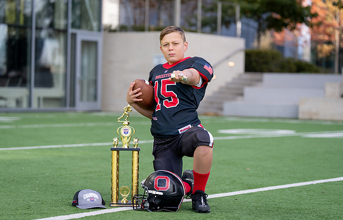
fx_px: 987
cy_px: 106
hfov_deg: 19.7
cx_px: 172
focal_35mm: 105
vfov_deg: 12.7
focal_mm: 99
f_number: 2.8
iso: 100
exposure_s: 1/500
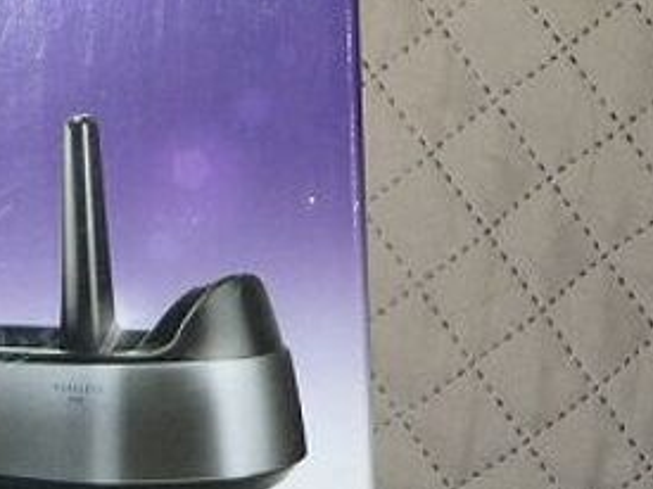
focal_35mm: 120
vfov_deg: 11.8
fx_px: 2263
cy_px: -237
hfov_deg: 15.9
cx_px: -76
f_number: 2.8
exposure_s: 1/60
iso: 100
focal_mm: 5.5
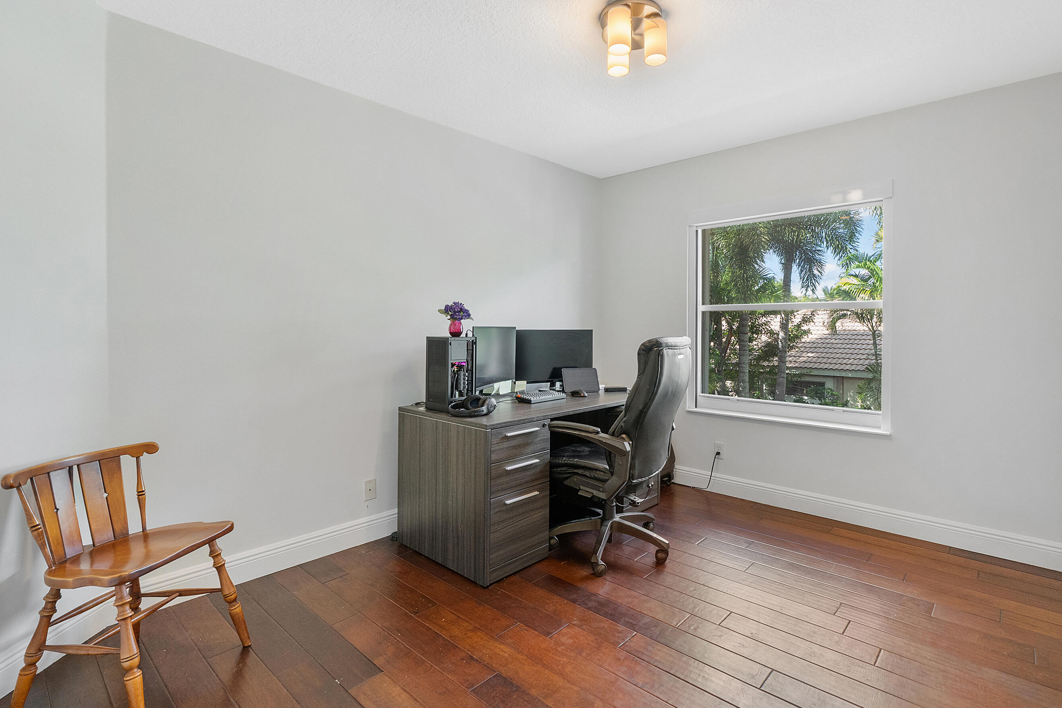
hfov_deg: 93.1
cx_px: 574
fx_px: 501
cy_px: 321
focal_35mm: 17
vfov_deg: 70.3
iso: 800
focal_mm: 10
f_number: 8
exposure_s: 1/50
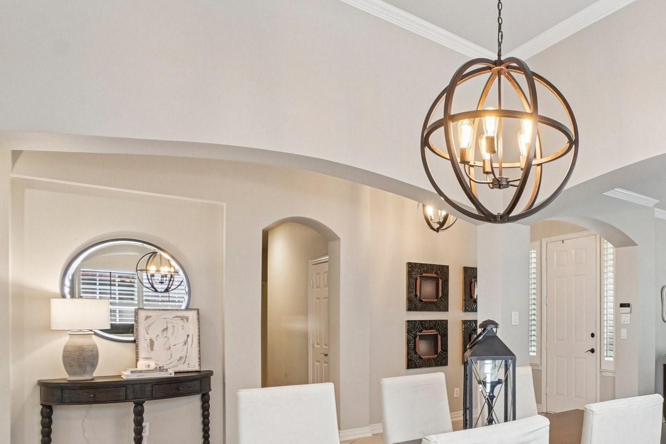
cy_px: 321
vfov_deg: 49.7
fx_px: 462
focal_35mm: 25
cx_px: 547
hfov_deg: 64.2
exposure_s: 1/6
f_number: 8
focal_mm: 10
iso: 400
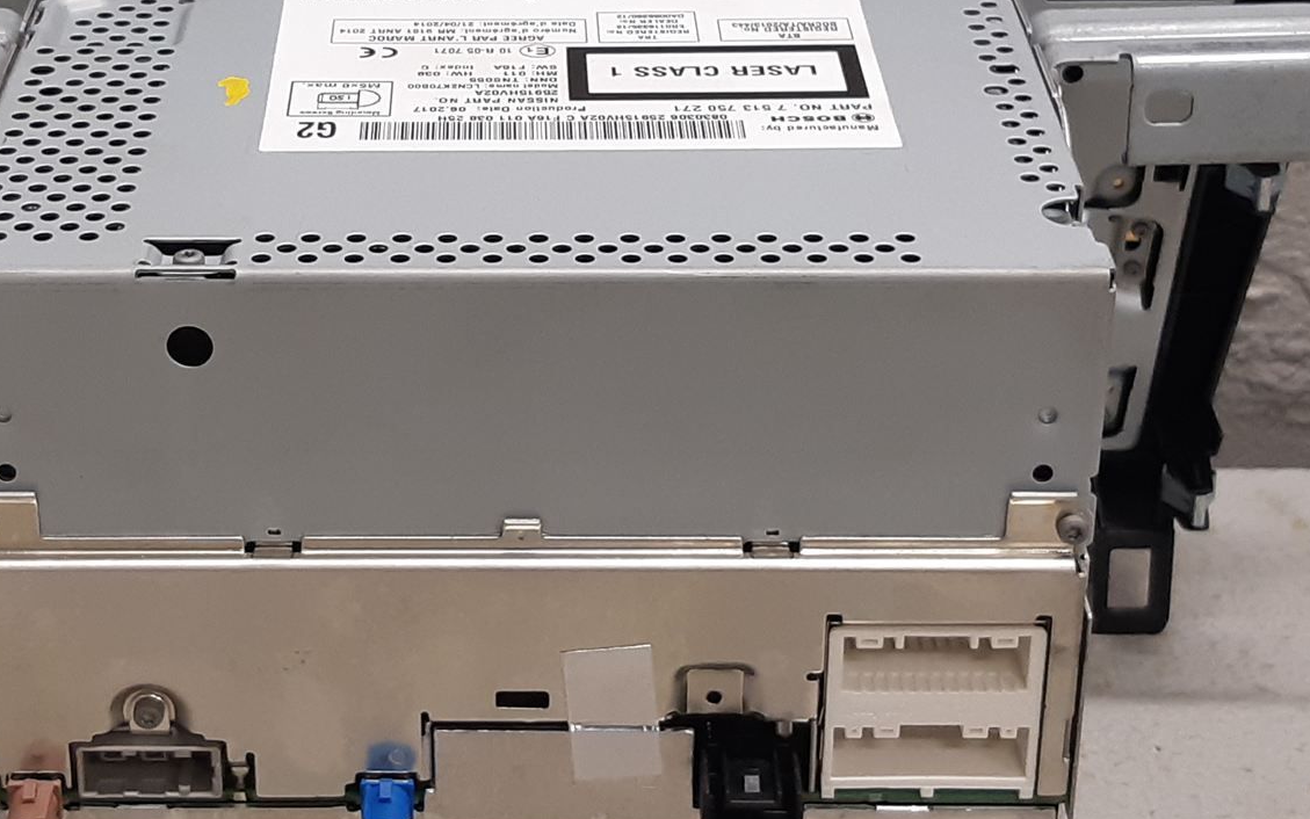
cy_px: 275
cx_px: 504
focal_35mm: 50
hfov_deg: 40.1
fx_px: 1785
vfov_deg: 25.7
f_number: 1.7
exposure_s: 1/50
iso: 125
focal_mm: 3.93
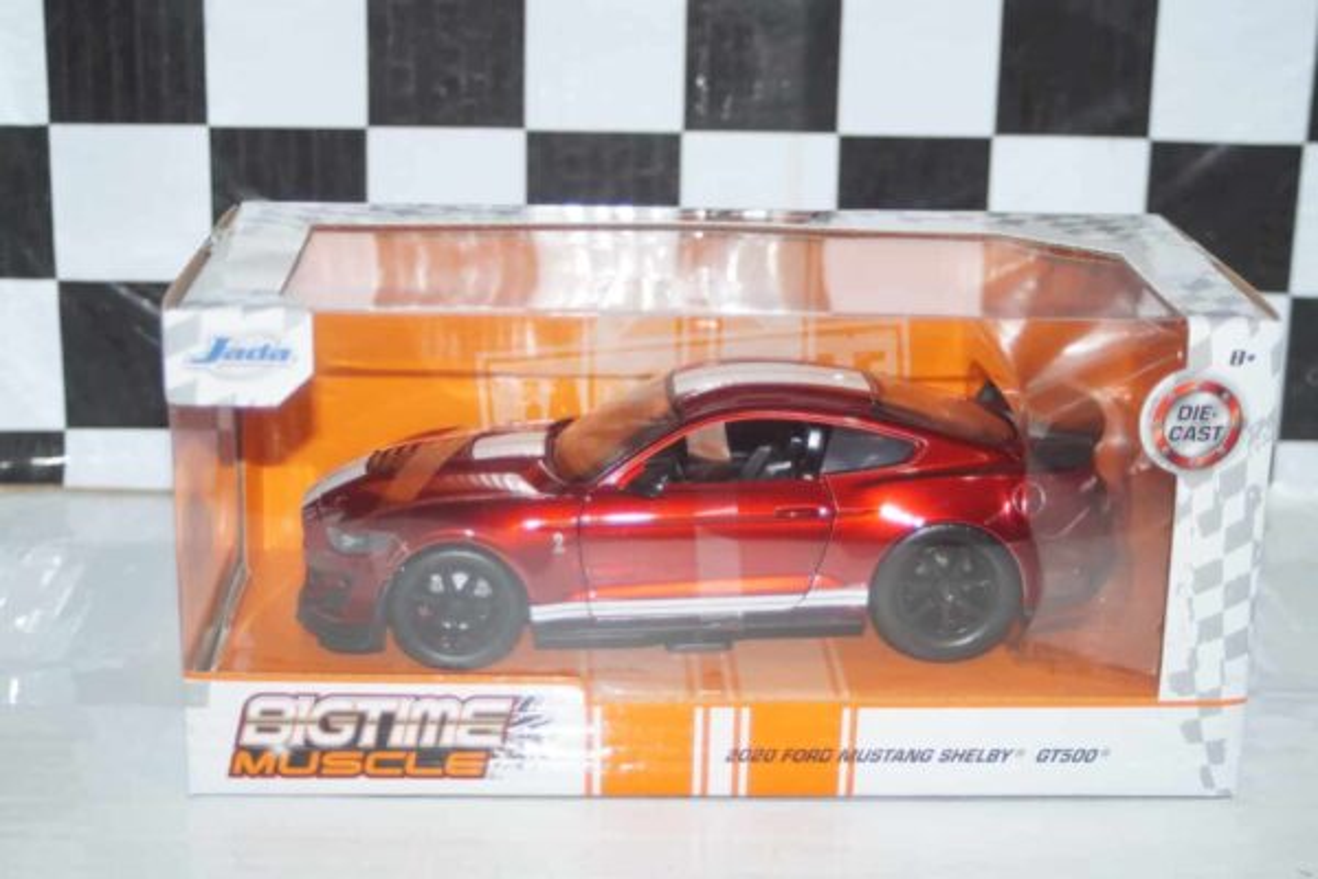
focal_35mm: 68
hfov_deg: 29.9
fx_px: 2471
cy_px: 440
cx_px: 659
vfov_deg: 20.2
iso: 640
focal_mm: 45
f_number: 4.5
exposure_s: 1/125
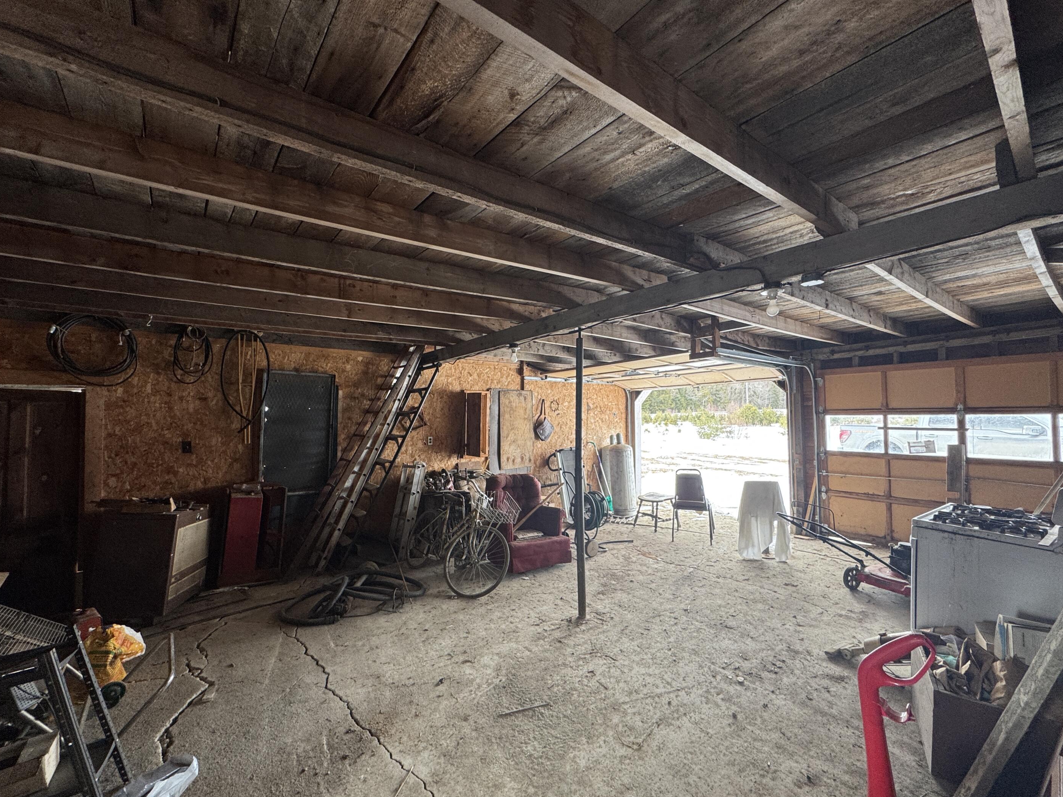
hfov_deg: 98.2
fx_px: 461
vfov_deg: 81.7
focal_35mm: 15
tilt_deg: +2.1
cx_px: 535
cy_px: 402
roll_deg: +0.4
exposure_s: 1/99
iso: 125
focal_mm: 2.22
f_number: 2.2
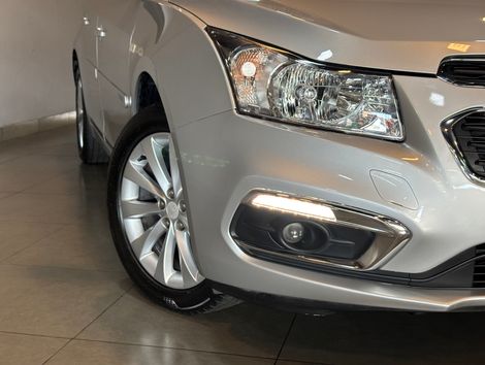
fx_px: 730
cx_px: 242
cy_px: 182
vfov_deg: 28.1
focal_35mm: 52
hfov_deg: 36.8
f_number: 1.6
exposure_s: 1/60
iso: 80
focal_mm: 5.96
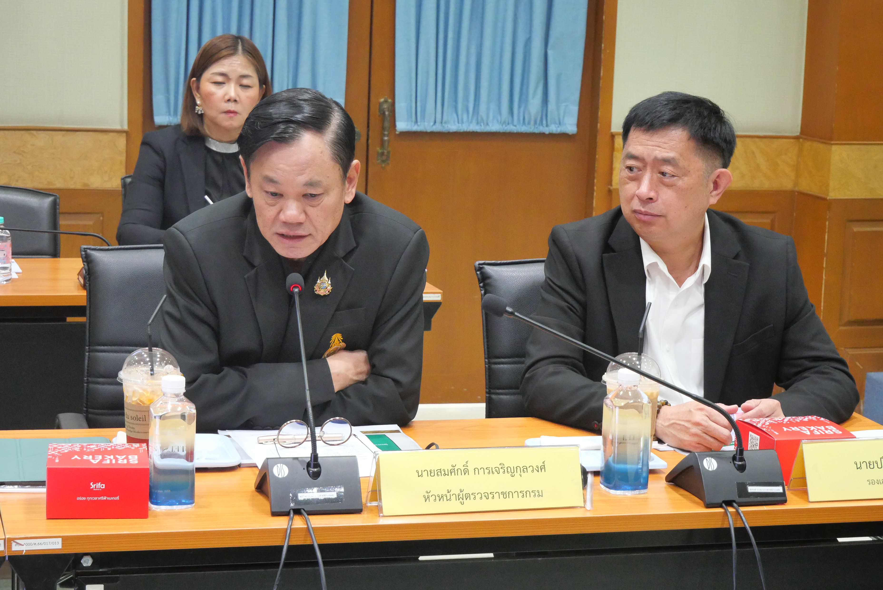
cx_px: 442
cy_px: 295
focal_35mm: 74
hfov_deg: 27.3
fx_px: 1816
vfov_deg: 18.5
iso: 3200
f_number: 5.3
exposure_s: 1/50
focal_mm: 36
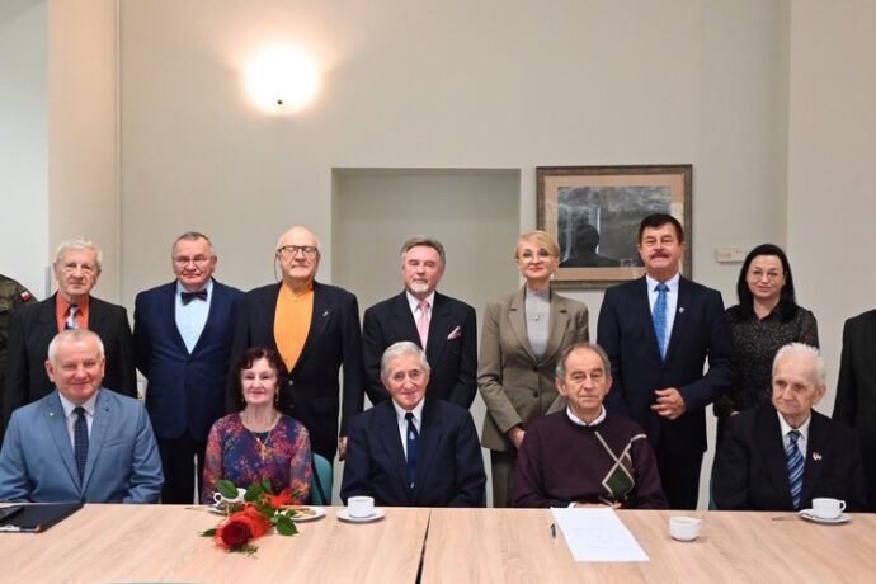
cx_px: 438
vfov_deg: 41.1
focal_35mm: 32
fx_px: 779
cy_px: 292
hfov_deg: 58.7
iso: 3200
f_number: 4.8
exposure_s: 1/125
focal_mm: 32
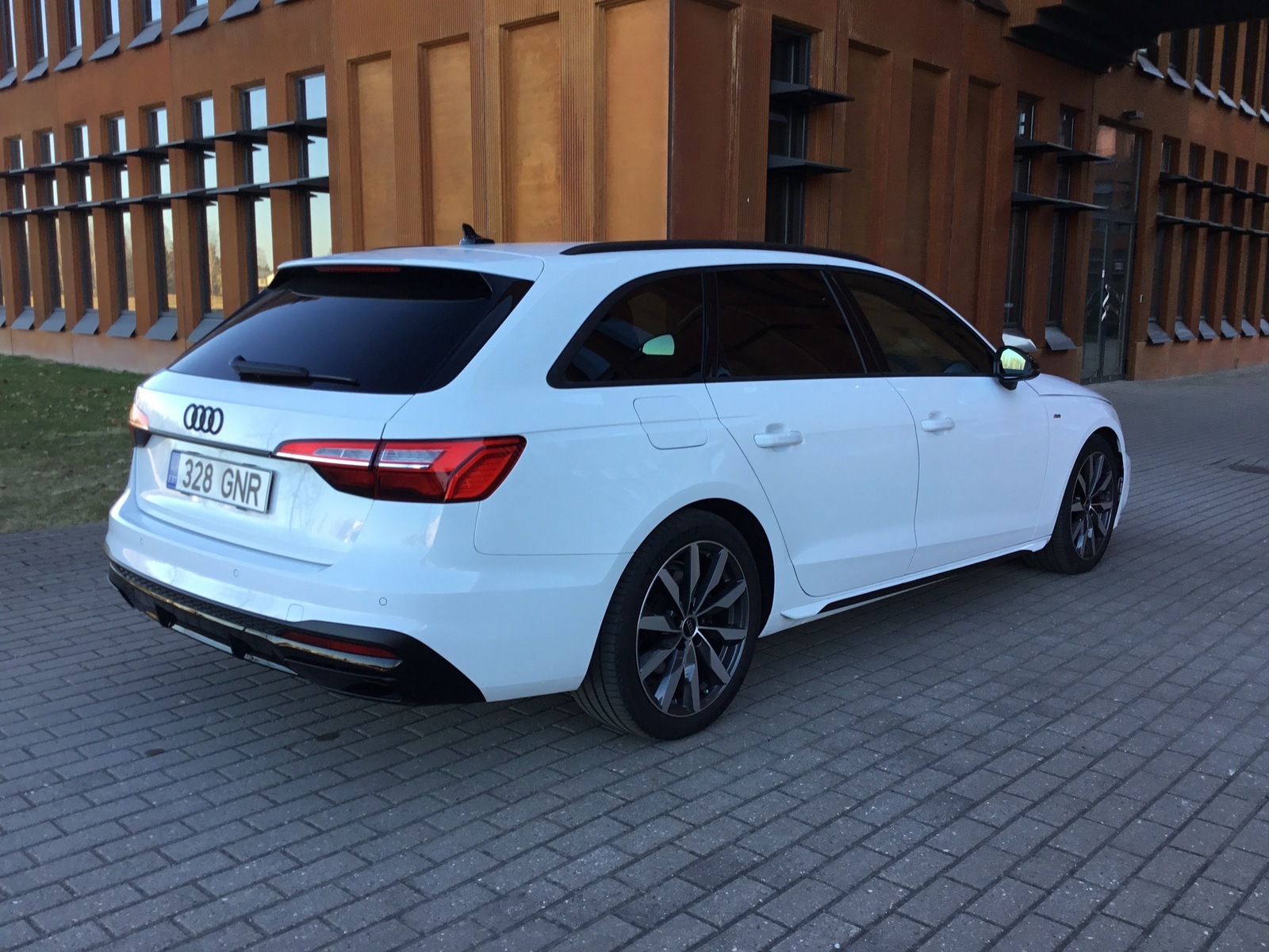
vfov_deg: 45.4
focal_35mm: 31
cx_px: 634
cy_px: 476
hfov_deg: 58.4
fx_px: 1136
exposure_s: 1/121
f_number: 2.4
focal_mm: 3.3
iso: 25
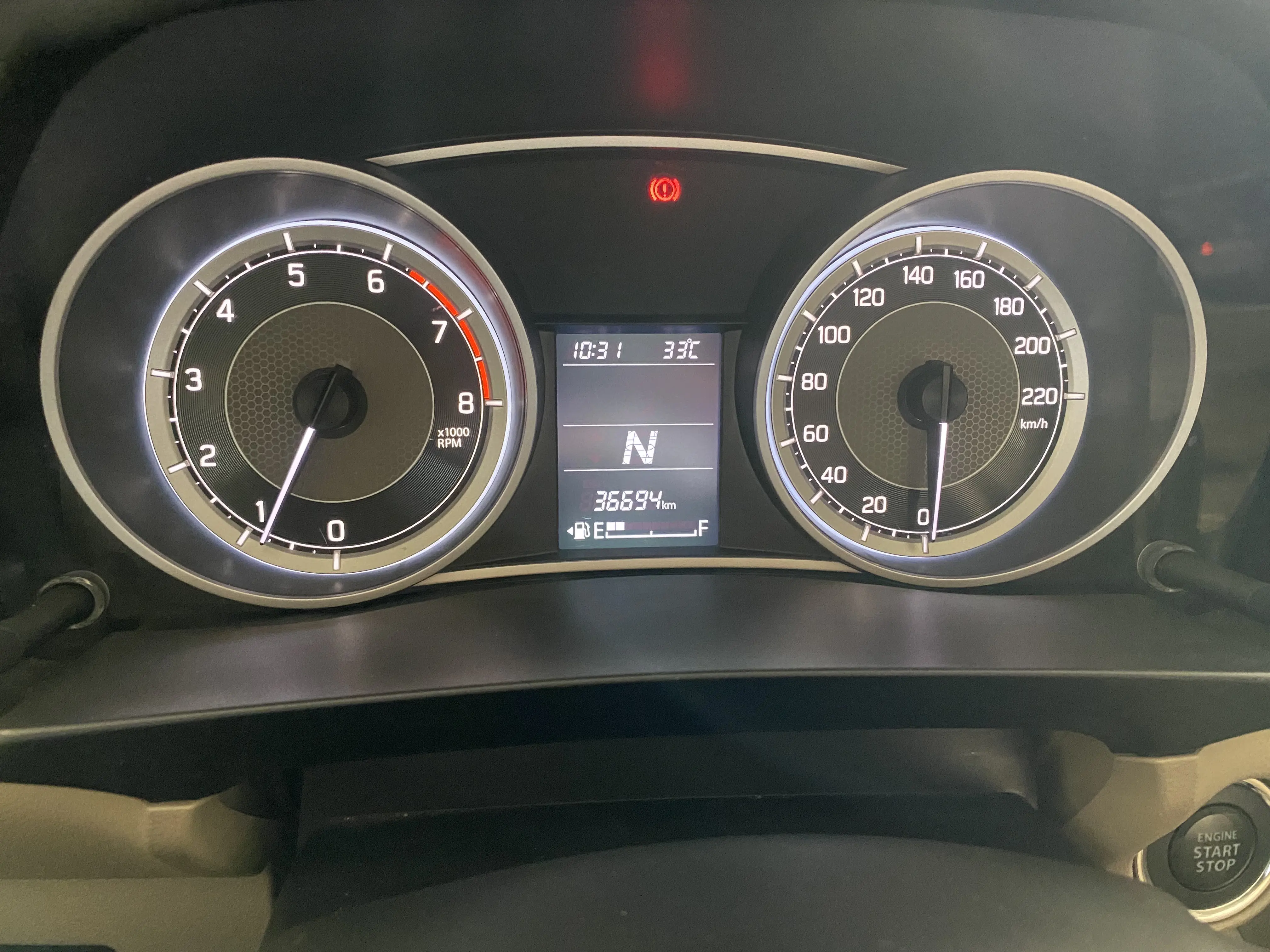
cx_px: 635
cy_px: 476
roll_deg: -2.0
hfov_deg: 67.3
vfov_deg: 53.1
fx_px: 954
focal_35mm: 26
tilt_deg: -25.5
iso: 640
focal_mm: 4.25
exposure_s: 1/27
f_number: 1.8
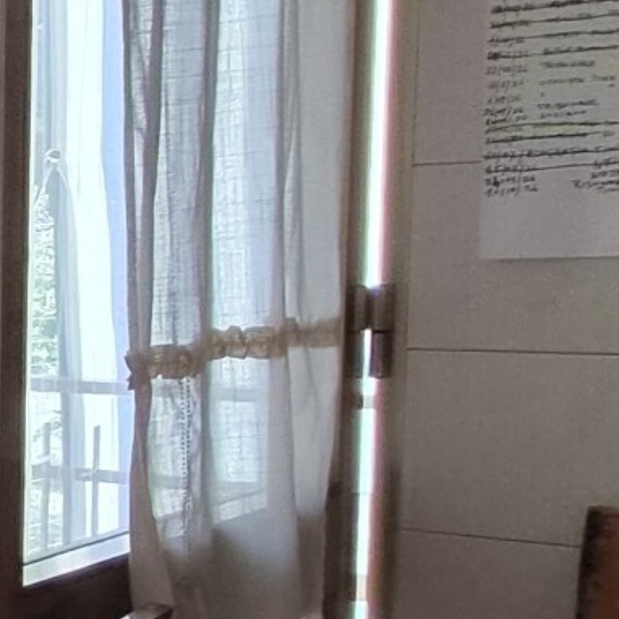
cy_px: 436
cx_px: -1066
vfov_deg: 22.3
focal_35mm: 77
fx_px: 1558
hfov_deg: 12.9
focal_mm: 2.2
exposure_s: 1/100
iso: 160
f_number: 2.2
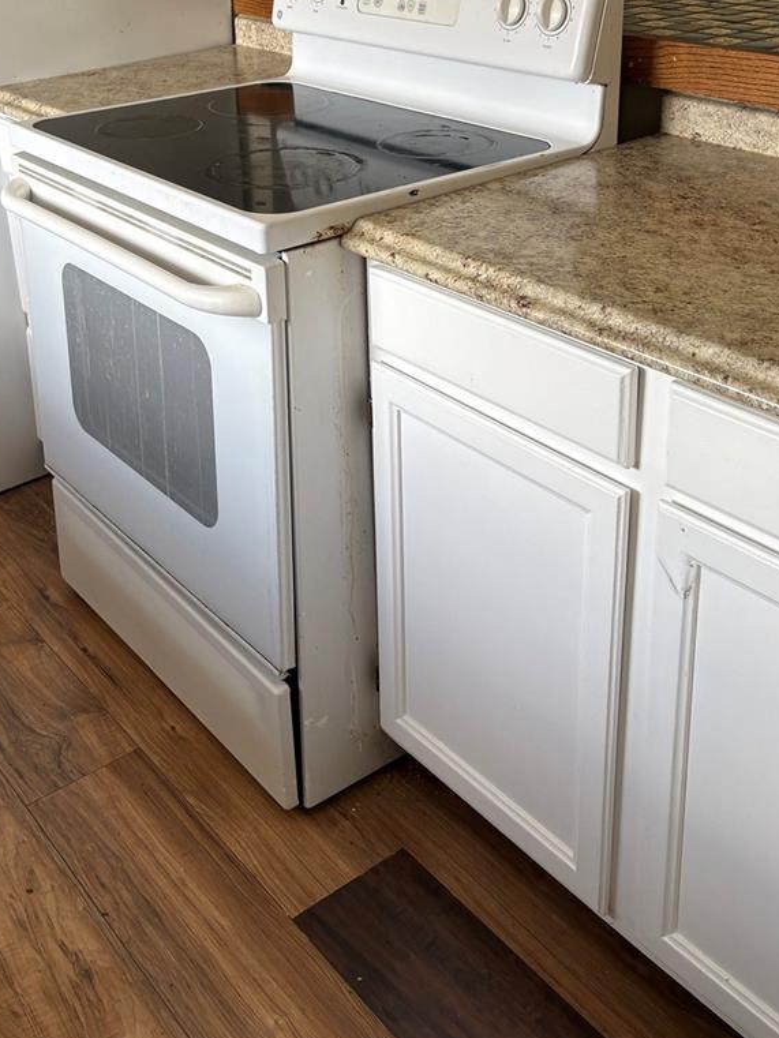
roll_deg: +2.0
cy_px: 262
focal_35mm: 41
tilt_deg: -19.8
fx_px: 1230
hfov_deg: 34.9
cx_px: 288
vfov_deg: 44.3
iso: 64
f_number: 1.6
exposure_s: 1/122
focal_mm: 5.96
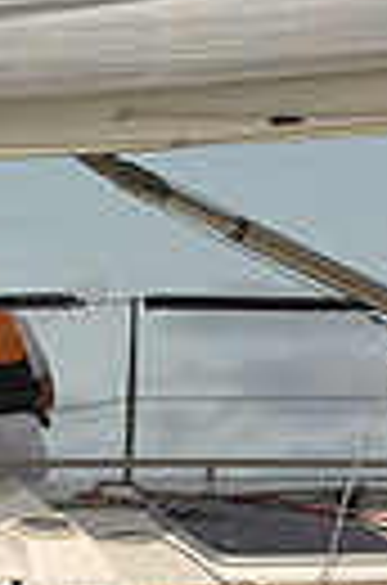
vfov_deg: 4.7
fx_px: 7116
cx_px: -756
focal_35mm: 439
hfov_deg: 3.1
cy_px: 655
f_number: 10
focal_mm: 98
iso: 320
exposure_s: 1/1000
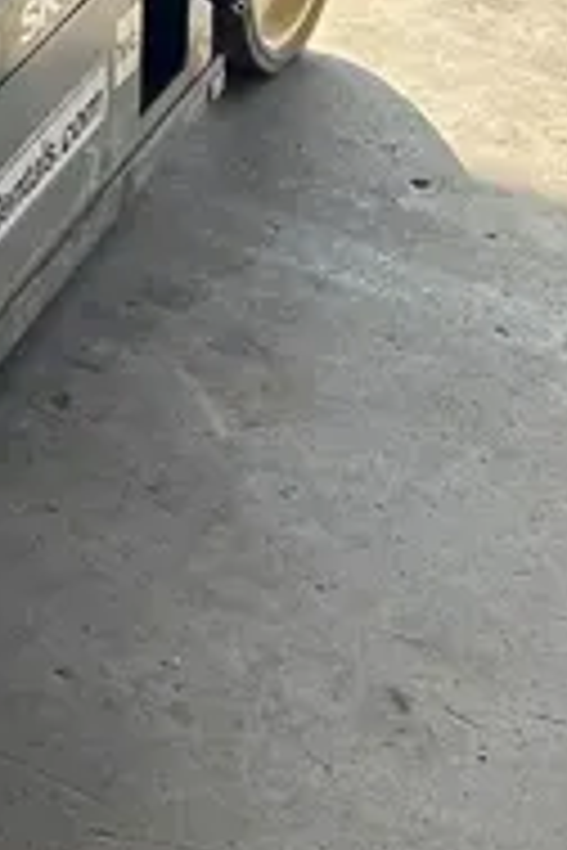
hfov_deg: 12.3
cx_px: -320
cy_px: -389
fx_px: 2480
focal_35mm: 105
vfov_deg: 17.6
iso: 50
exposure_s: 1/614
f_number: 1.5
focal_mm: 5.7
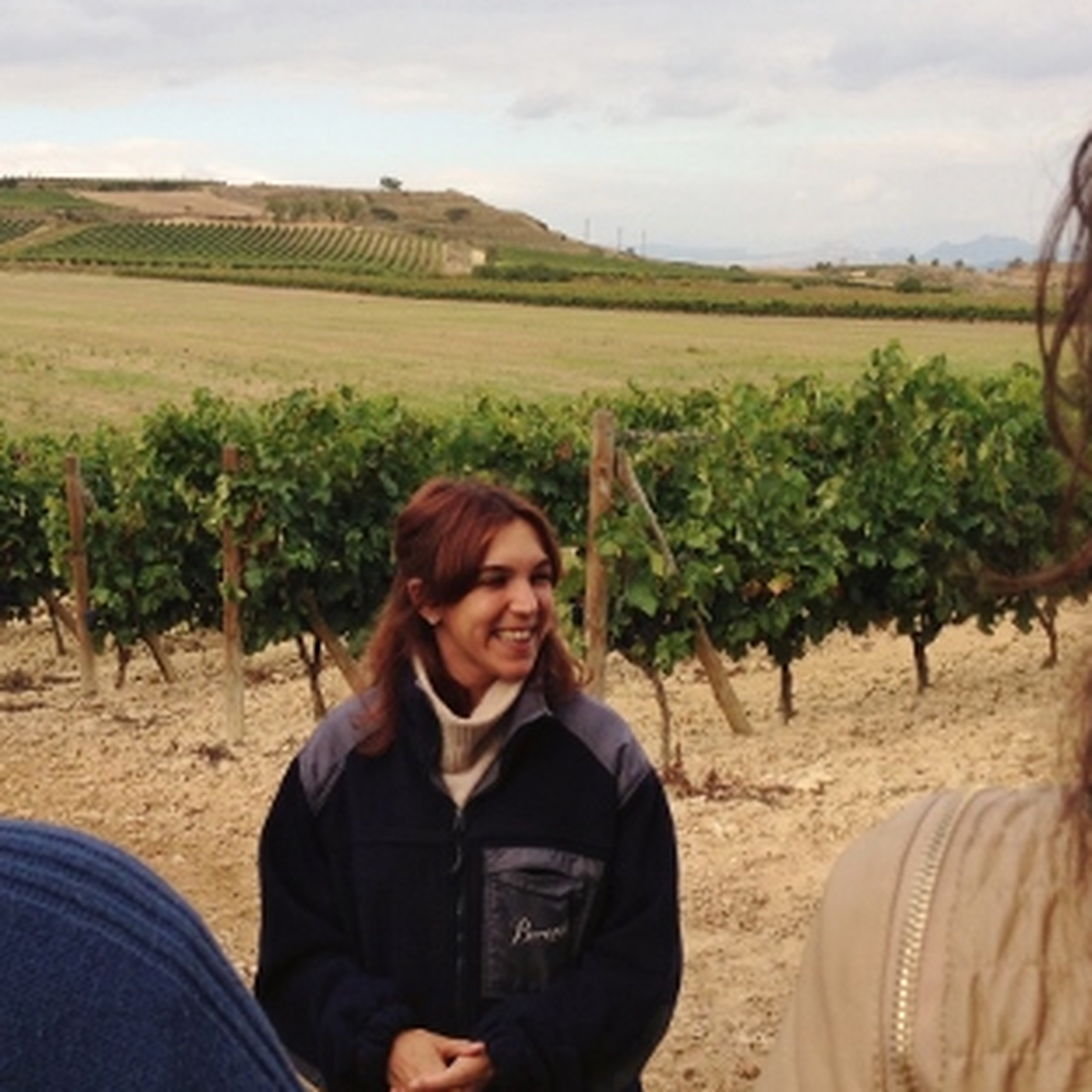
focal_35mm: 56
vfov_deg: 30.6
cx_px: 419
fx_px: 1999
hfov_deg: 30.4
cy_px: 544
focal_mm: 4.12
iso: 50
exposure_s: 1/935
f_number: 2.4
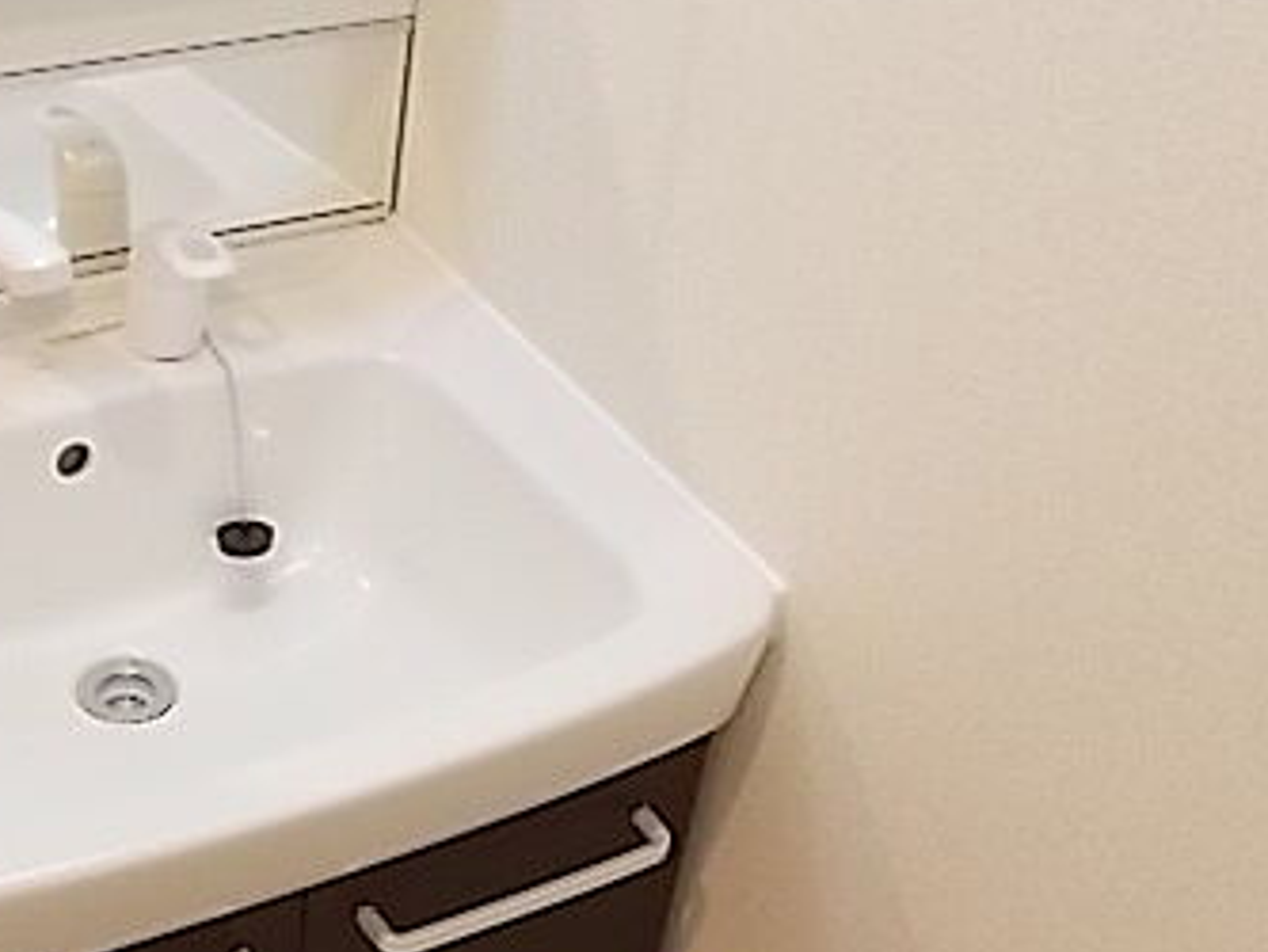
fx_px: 1832
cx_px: 187
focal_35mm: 50
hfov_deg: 36.4
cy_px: 491
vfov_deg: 29.1
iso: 200
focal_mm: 4.6
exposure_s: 1/13
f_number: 3.2
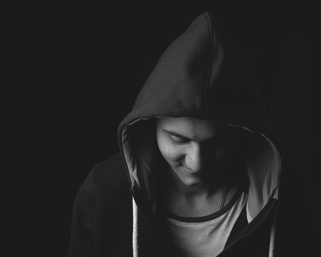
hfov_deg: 32.9
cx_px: 189
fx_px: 542
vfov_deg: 26.7
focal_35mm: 57
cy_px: 130
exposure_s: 1/125
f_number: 10
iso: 100
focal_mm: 50
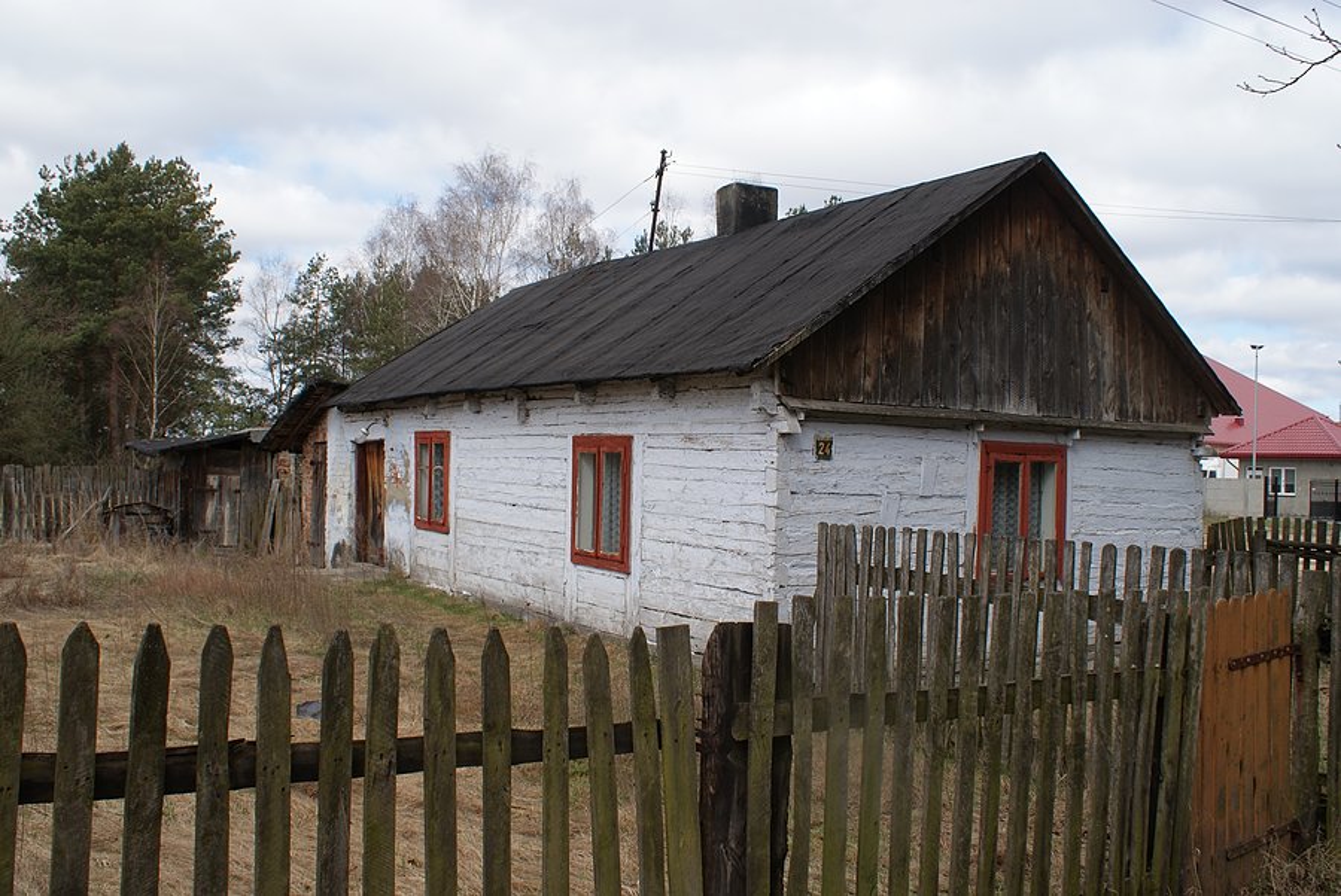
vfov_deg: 43.7
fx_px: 1119
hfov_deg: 61.9
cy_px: 448
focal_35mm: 30
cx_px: 670
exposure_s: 1/100
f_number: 10
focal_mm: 20
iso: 100
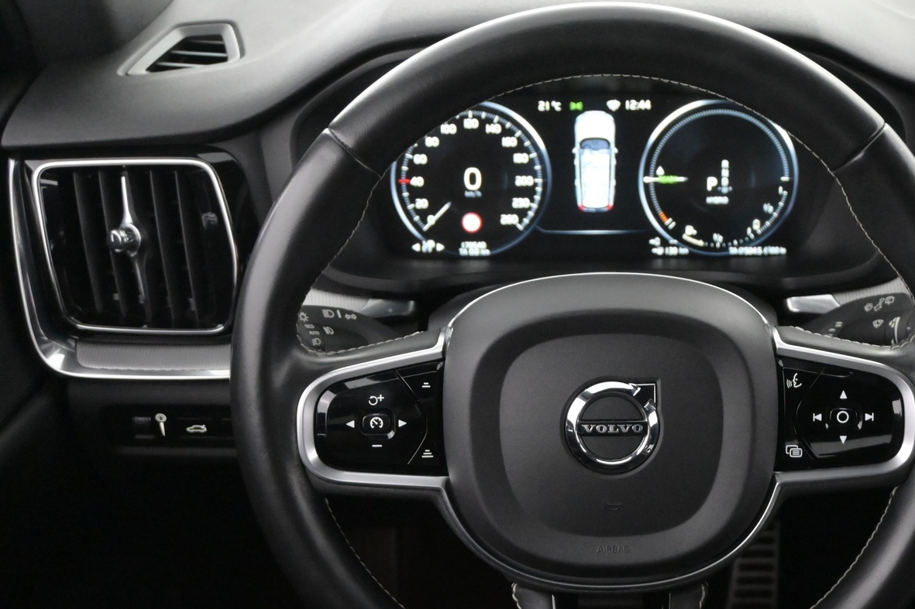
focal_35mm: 60
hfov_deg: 33.3
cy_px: 393
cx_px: 607
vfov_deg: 22.7
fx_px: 1517
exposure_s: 1/50
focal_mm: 29
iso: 7200
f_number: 4.8
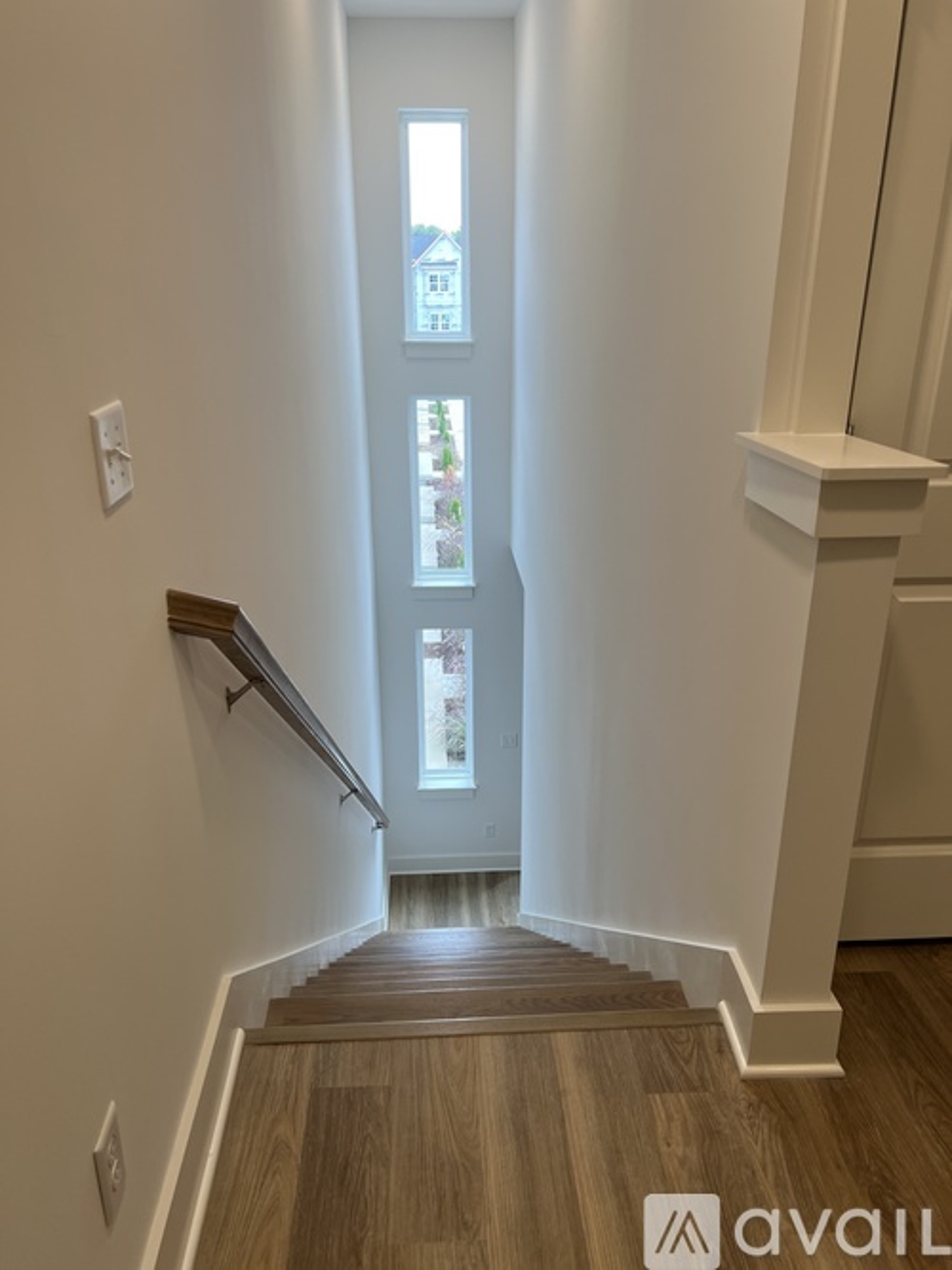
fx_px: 954
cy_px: 635
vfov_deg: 67.3
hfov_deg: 53.0
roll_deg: -0.2
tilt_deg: -20.1
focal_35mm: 26
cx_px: 476
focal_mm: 5.7
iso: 40
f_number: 1.5
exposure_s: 1/120
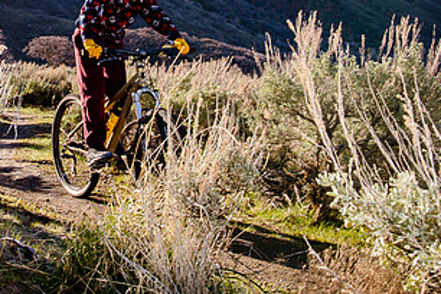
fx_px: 882
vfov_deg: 18.6
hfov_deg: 27.0
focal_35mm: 72
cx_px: 36
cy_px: 19
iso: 250
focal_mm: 38
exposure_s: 1/125
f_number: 13
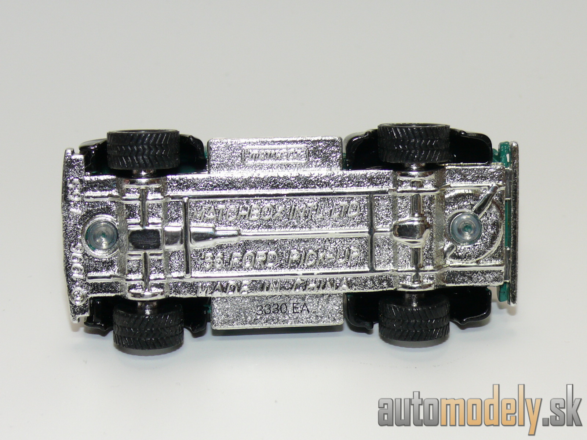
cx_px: 294
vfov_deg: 15.6
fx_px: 1611
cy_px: 220
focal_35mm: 95
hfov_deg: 20.7
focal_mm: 13
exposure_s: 1/30
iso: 100
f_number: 4
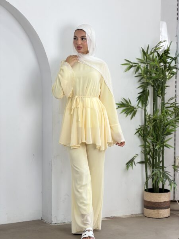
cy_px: 120
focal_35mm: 100
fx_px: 689
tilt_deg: -6.3
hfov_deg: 14.8
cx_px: 90
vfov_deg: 19.6
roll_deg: -0.4
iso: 50
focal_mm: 16.89
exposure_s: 1/100
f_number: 2.8
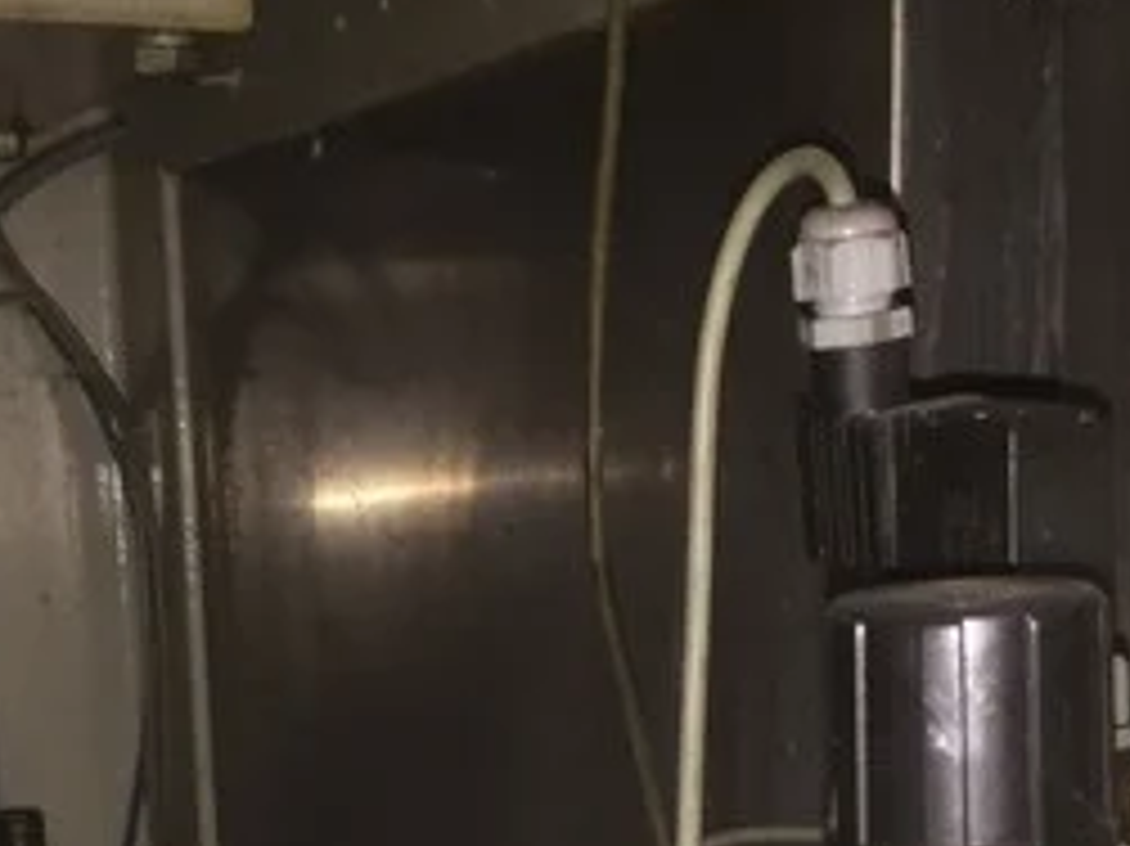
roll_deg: +1.8
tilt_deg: -12.5
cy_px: 1058
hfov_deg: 26.3
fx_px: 2414
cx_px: 567
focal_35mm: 74
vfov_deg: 18.7
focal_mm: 4.15
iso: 80
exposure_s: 1/17
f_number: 2.2
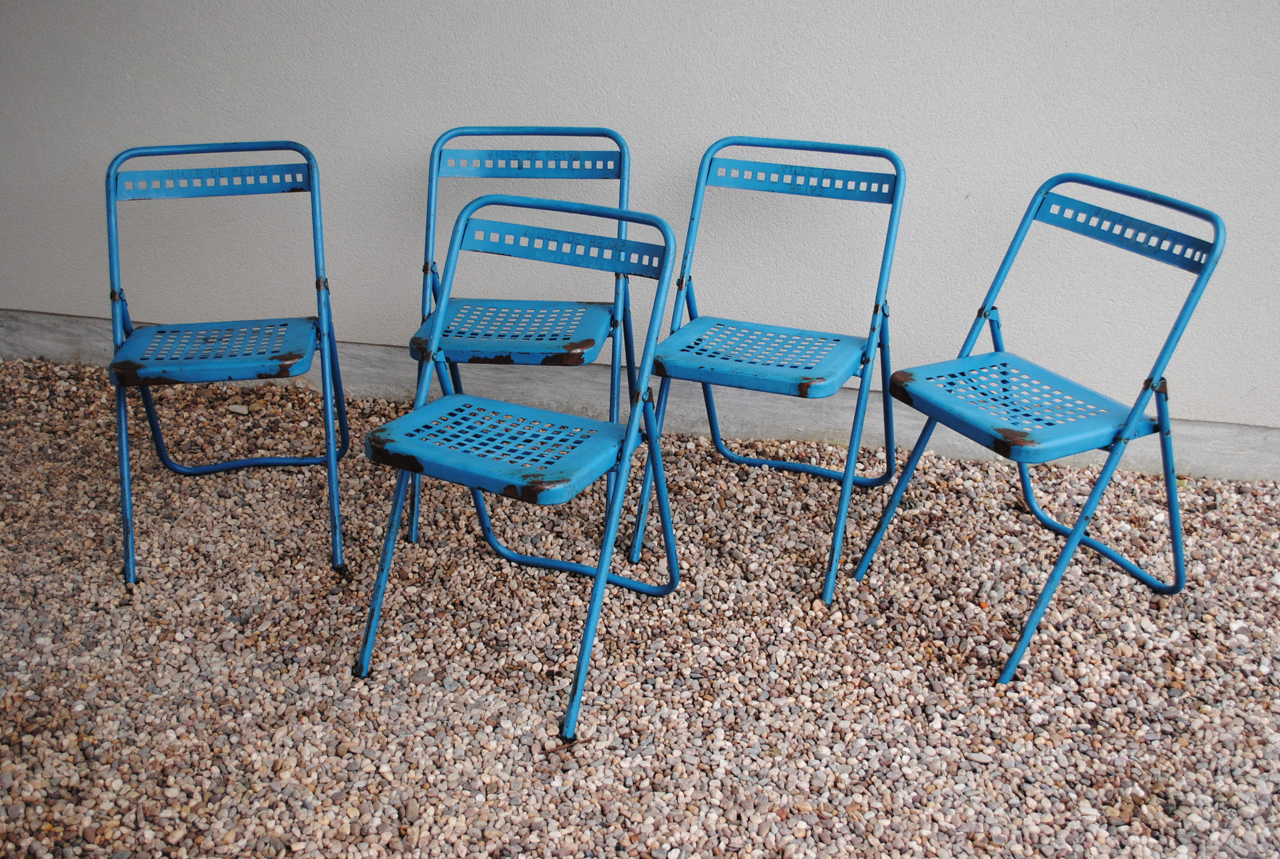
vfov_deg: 37.0
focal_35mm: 36
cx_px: 640
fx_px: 1283
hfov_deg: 53.0
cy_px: 430
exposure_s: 1/80
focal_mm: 24
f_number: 4.5
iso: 200
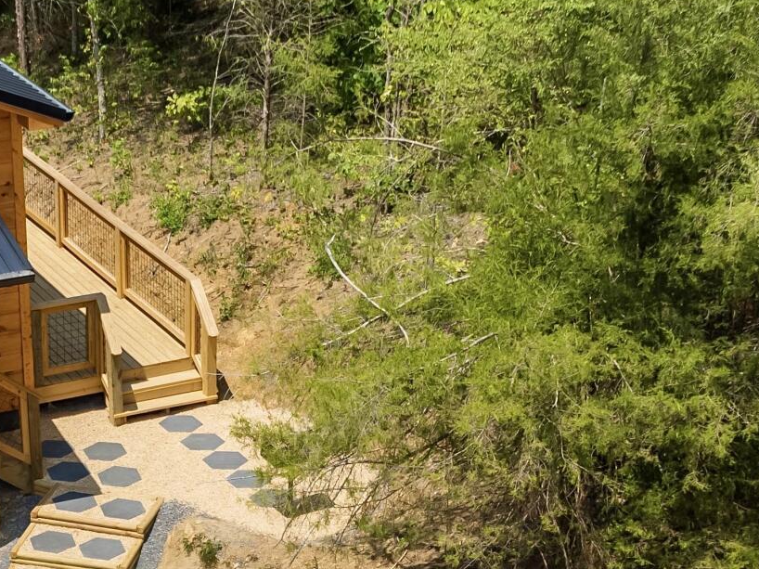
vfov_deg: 16.0
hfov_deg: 22.0
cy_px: 721
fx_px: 1929
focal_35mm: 88
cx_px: 168
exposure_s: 1/60
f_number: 2.8
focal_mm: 12.29
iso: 100
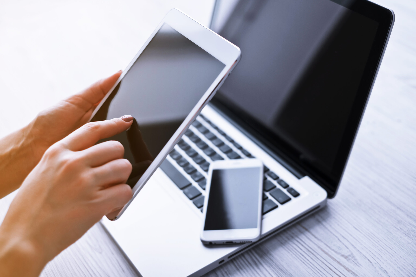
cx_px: 208
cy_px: 138
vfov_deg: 25.5
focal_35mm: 53
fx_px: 612
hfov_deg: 37.5
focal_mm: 35
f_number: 2
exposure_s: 1/1000
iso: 200
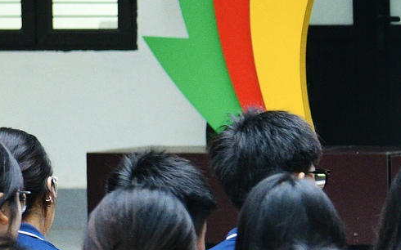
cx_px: 909
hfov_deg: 5.5
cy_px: 210
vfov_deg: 3.5
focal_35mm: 373
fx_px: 4075
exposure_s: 1/200
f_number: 5
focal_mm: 70
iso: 1250
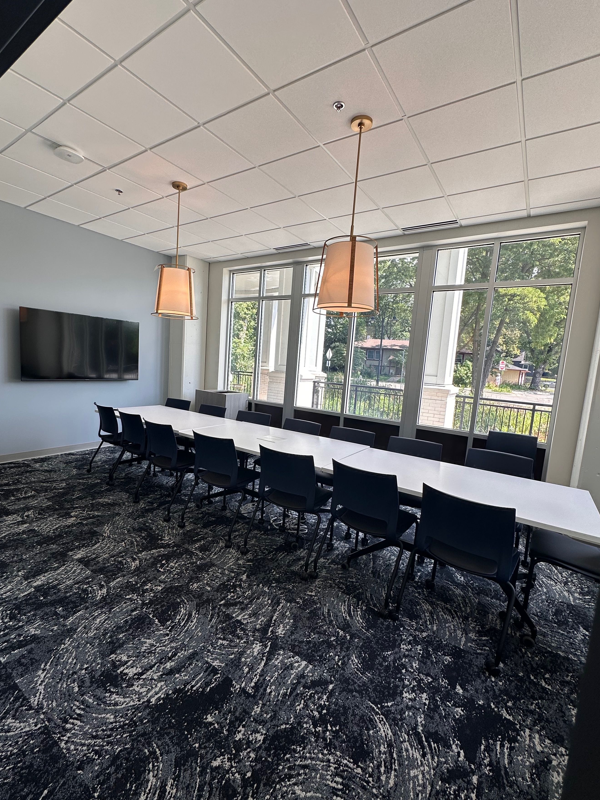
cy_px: 406
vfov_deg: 94.5
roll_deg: -4.2
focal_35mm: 16
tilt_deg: -6.2
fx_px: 370
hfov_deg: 78.0
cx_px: 278
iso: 40
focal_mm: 2.22
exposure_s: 1/219
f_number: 2.2
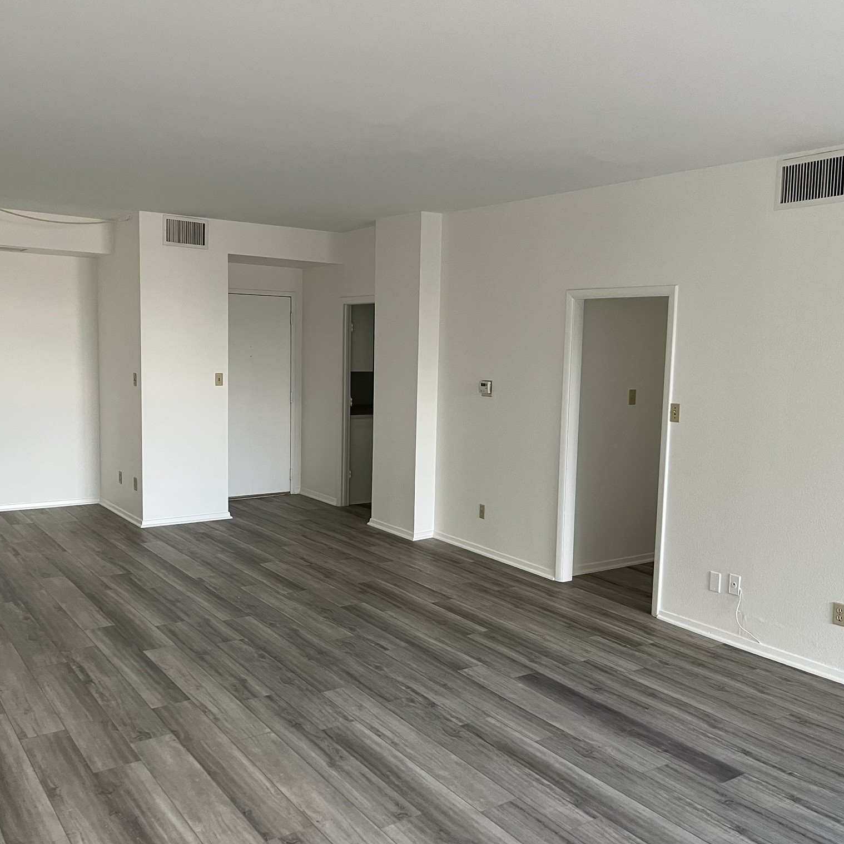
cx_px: 423
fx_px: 855
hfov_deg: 52.5
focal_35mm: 31
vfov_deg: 52.5
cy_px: 426
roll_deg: -0.7
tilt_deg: -3.7
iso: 125
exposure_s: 1/95
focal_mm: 5.1
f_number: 1.6
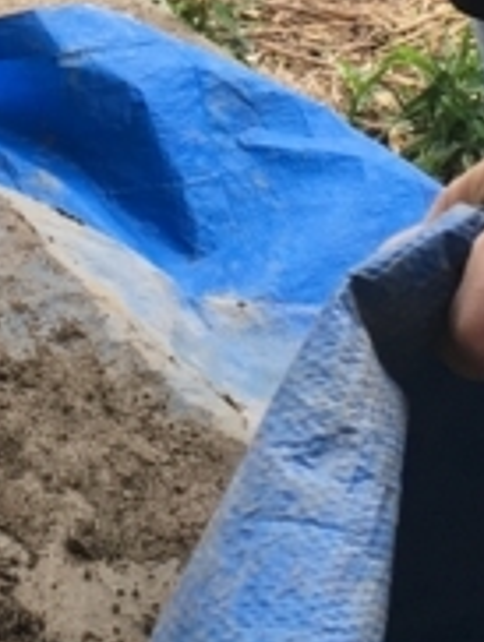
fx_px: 3032
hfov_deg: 9.0
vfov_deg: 11.7
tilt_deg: -21.6
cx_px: -81
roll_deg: -2.7
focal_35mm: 163
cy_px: -258
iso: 25
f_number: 2.2
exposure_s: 1/289
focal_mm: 4.15
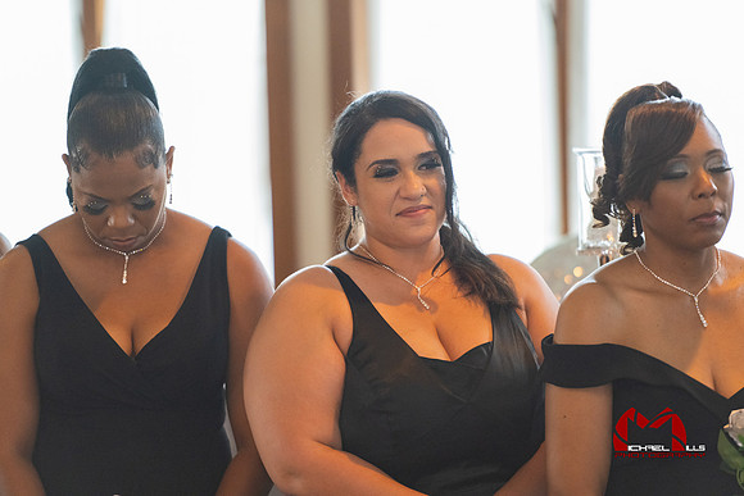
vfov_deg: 6.9
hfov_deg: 10.3
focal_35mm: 200
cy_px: 248
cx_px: 372
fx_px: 4134
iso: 4000
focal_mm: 200
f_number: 2.8
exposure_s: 1/160
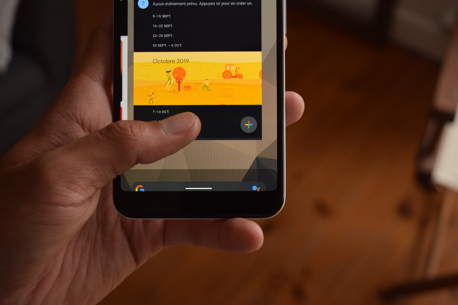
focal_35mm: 51
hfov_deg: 38.9
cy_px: 152
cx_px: 229
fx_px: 648
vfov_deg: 26.5
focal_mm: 34
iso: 500
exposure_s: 1/160
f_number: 4.5
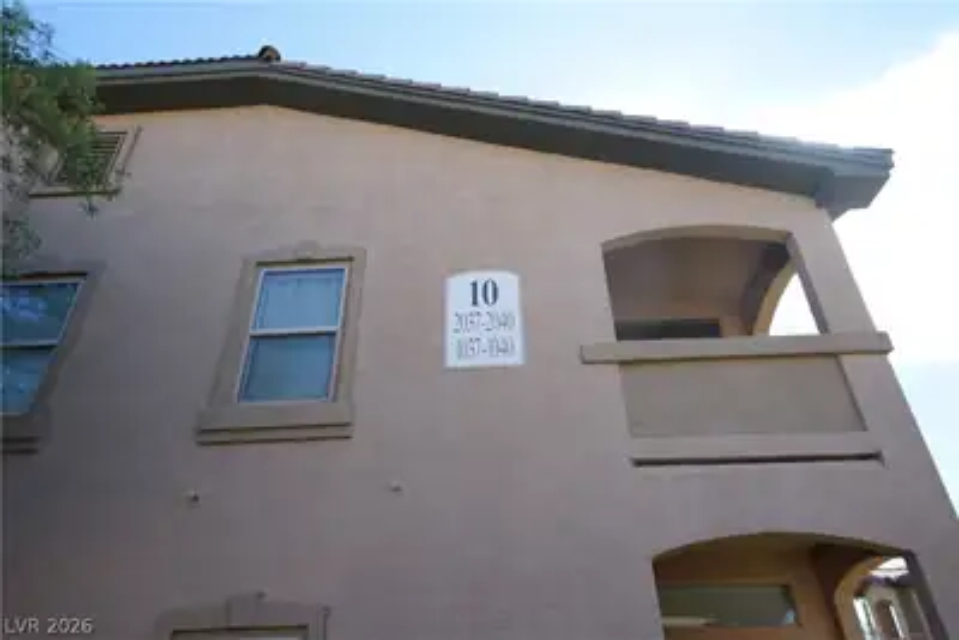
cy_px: 320
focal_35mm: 24
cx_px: 480
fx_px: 640
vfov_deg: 53.2
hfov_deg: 73.7
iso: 125
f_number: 6.3
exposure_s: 1/125
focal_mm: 24
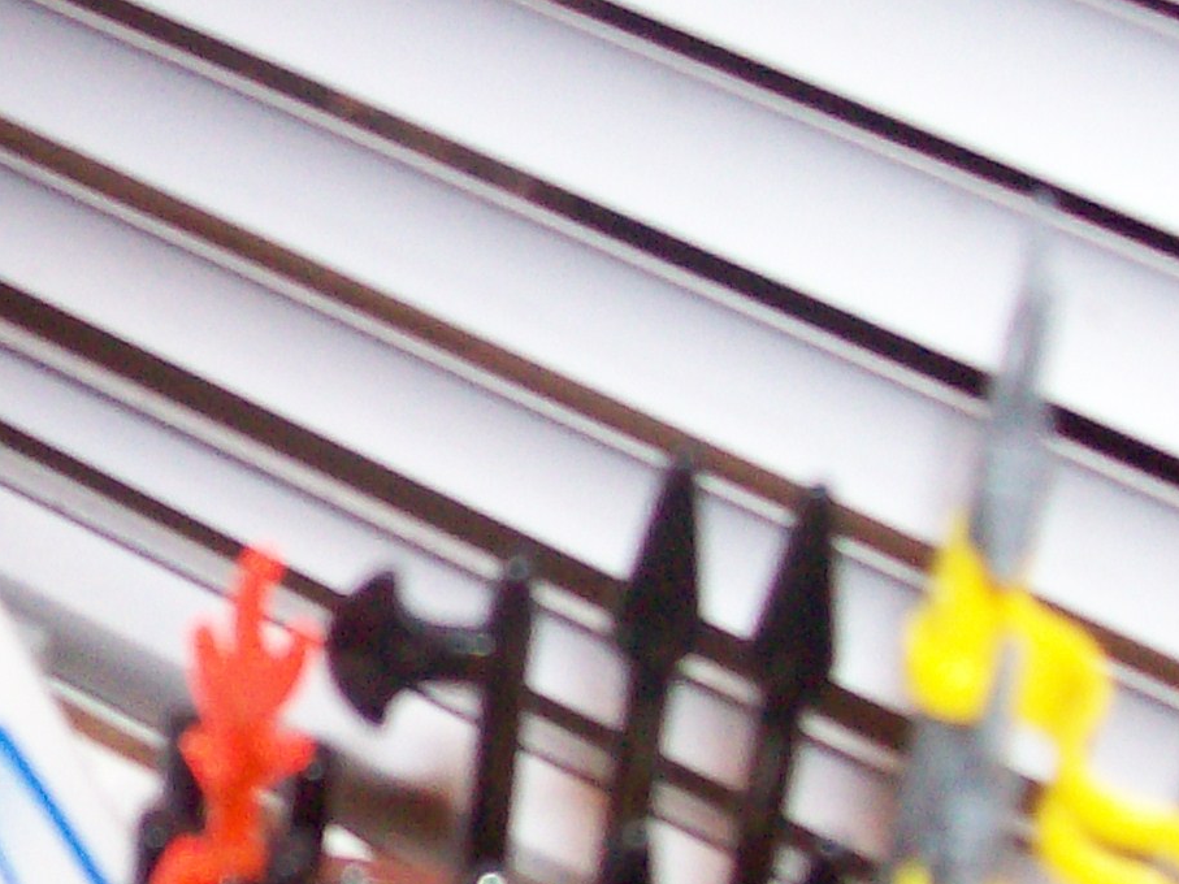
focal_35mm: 113
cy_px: 303
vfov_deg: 13.1
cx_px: -459
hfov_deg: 16.3
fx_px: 3848
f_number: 2.7
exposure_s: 1/64
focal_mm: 6
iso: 140
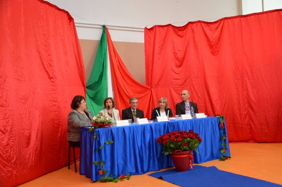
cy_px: 94
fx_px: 293
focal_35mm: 38
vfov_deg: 35.3
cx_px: 141
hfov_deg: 51.4
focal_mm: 25
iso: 1250
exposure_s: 1/60
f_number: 4
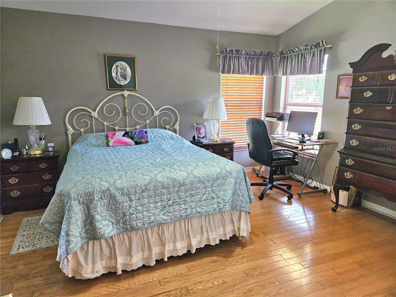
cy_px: 148
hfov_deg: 73.9
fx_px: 263
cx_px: 198
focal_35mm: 23
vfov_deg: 58.9
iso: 1250
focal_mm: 5.4
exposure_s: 1/244
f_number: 1.8
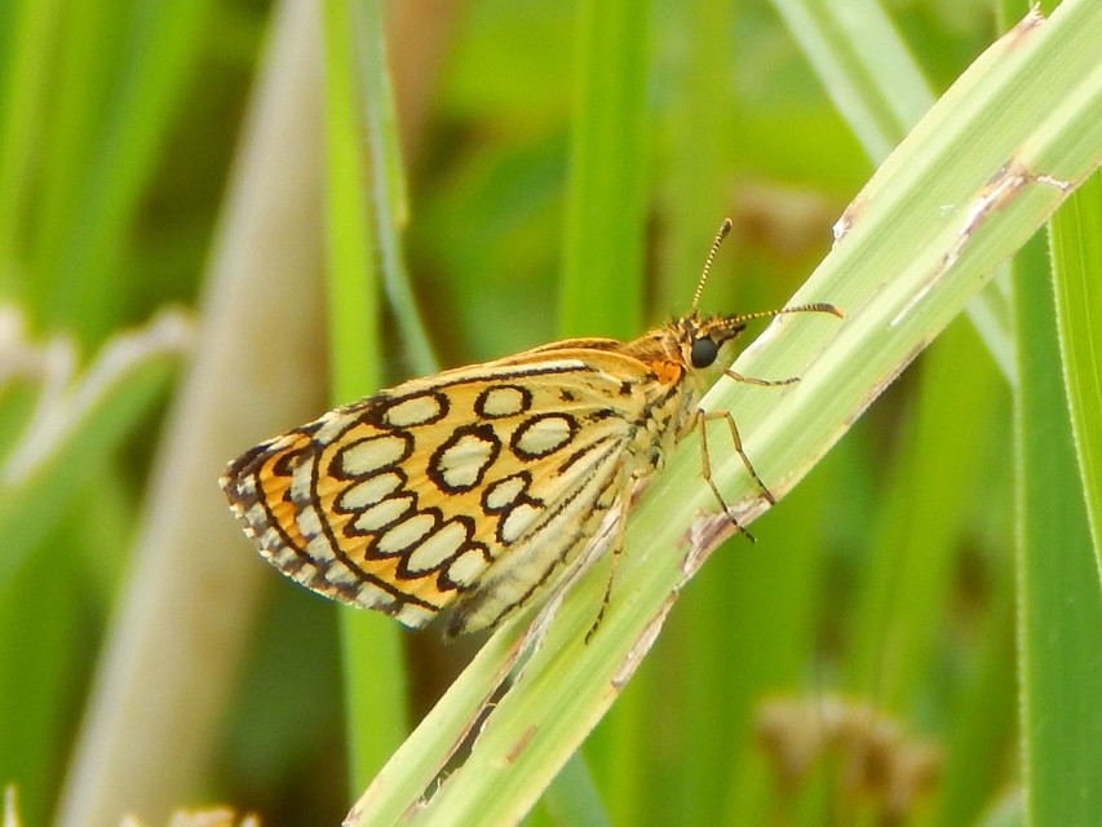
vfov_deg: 5.9
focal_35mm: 250
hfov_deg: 7.9
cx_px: 551
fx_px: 7960
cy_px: 414
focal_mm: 44.9
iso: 125
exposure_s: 1/60
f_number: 5.6
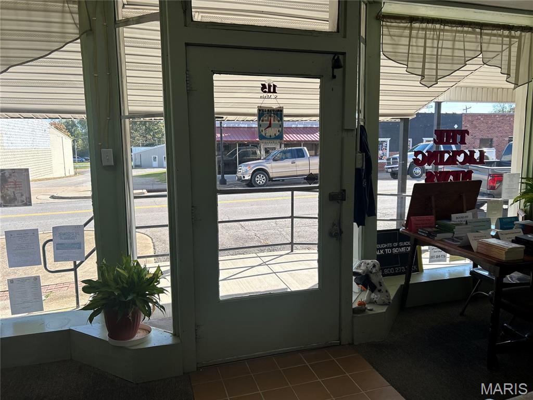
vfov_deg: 53.1
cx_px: 266
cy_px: 200
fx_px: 400
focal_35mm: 26
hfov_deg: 67.3
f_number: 1.5
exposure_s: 1/1100
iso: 50
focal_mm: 5.7
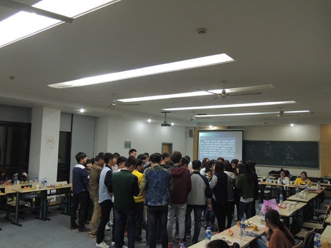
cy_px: 124
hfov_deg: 60.0
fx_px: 287
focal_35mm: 30
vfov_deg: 46.8
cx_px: 166
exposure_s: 1/20
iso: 400
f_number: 3.1
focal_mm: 5.3
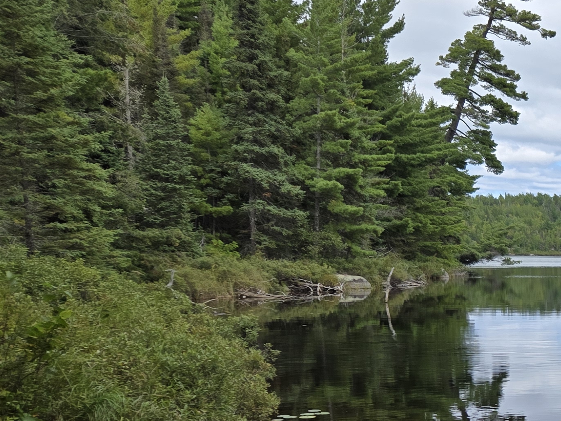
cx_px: 811
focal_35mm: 67
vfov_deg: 21.3
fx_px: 1086
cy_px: 407
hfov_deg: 23.8
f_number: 1.8
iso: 25
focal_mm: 5.4
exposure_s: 1/1067
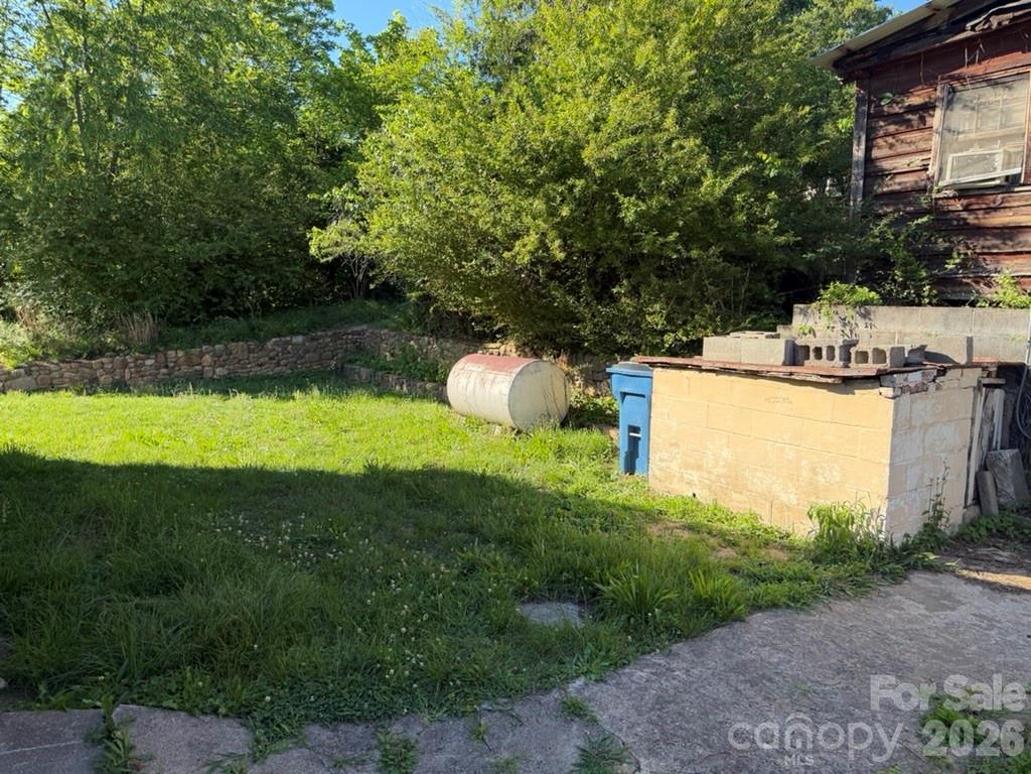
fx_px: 715
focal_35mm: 24
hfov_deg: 71.6
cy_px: 387
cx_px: 516
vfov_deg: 56.8
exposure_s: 1/1271
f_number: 1.78
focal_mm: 6.76
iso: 100
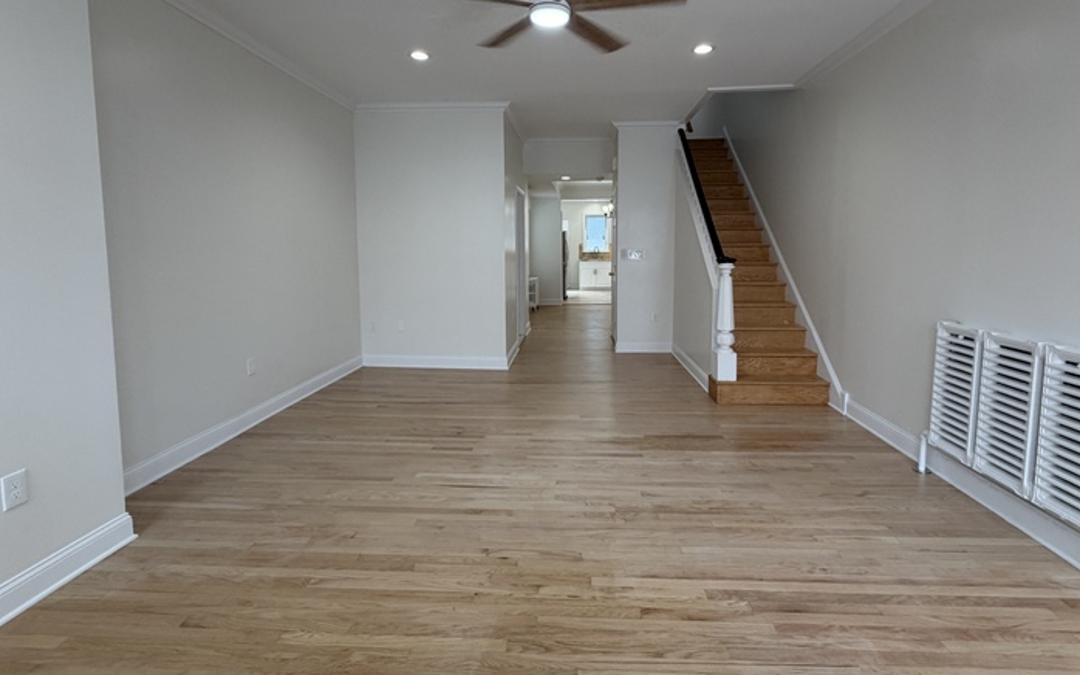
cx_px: 554
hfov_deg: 94.4
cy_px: 285
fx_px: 500
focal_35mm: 17
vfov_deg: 67.6
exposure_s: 1/120
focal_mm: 2.22
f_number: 2.2
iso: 125
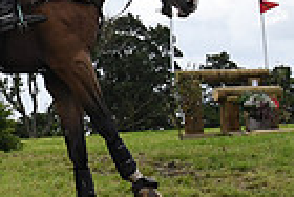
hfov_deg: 10.0
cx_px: -281
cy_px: 76
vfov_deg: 7.2
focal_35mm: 192
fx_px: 1572
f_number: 8
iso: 2000
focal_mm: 31
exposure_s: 1/4000
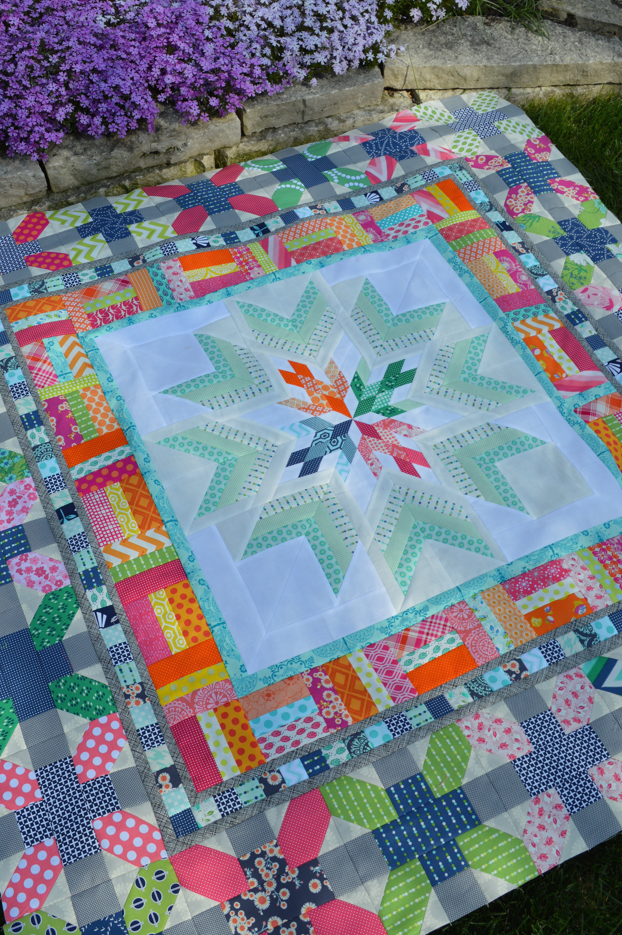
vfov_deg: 53.1
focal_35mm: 36
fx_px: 935
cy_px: 427
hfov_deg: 36.8
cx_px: 273
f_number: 8
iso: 100
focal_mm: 20
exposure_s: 1/250
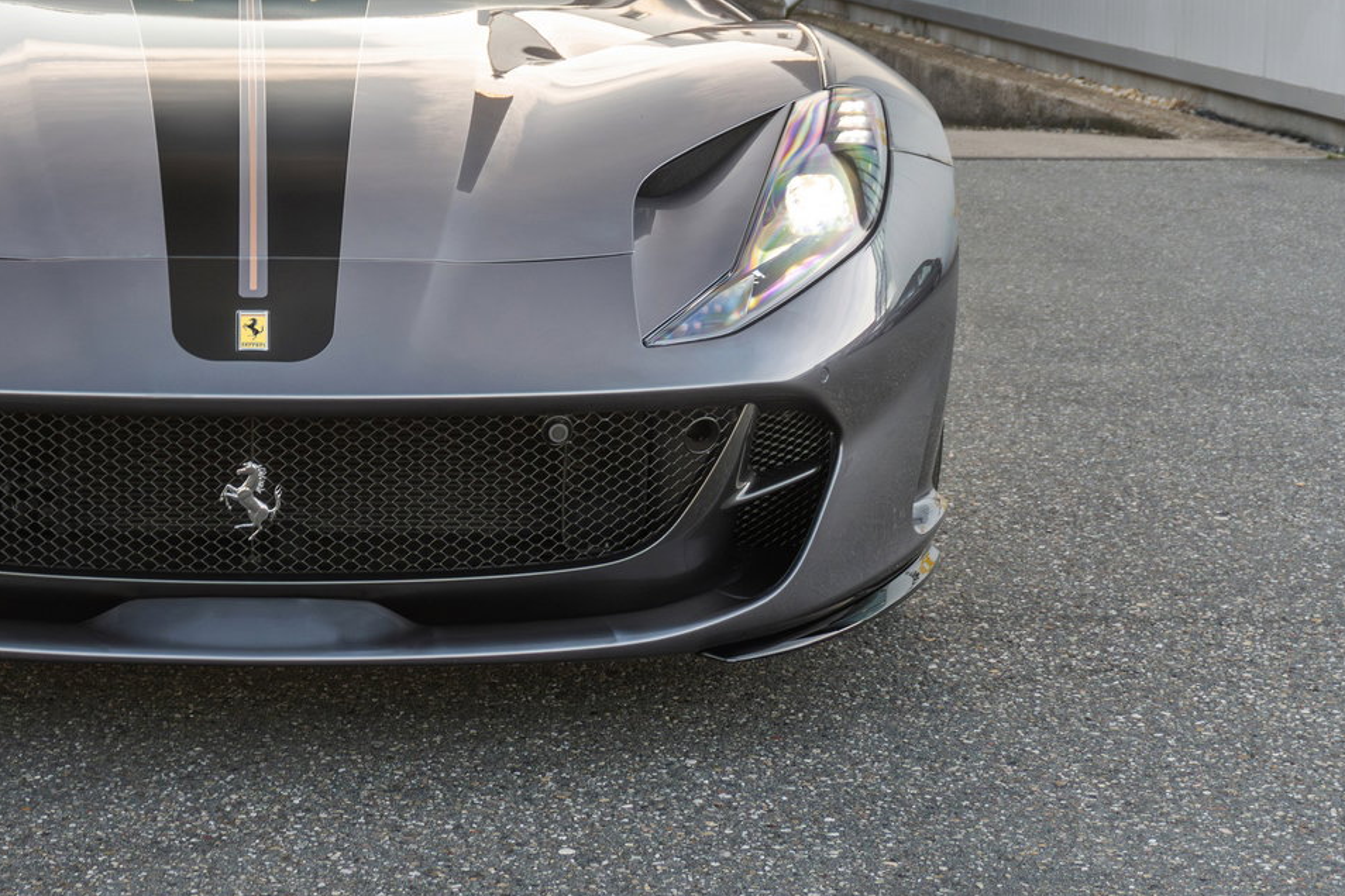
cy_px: 218
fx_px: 2759
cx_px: 258
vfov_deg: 18.3
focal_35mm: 74
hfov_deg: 26.8
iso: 320
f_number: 4.5
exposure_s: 1/60
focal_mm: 29
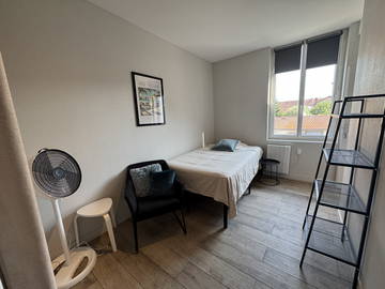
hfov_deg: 102.1
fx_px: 156
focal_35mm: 14
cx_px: 192
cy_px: 144
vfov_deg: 85.7
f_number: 2.2
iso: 125
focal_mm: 2.22
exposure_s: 1/100
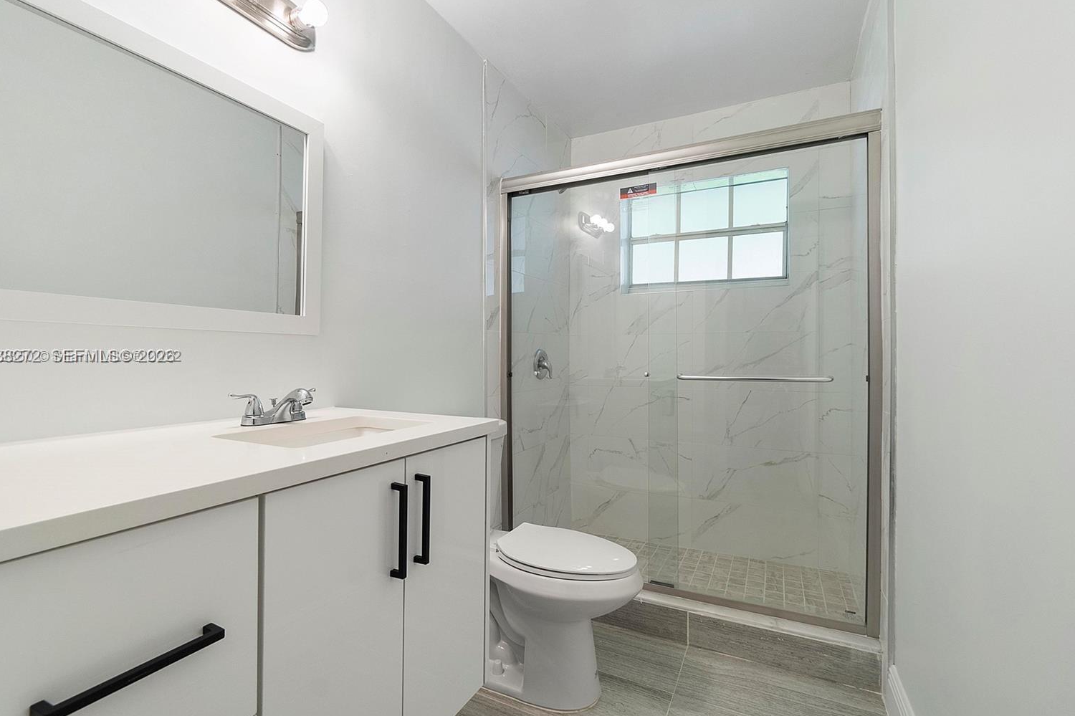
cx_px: 525
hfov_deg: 96.7
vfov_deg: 73.7
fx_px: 478
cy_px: 357
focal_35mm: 16
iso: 250
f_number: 8
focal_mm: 10
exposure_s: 1/100
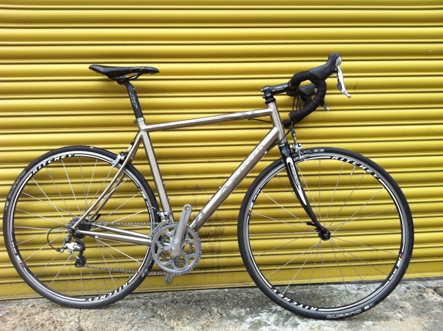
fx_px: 447
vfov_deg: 40.6
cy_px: 166
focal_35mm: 35
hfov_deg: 52.7
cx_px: 222
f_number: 2.8
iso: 80
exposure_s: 1/145
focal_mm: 3.85
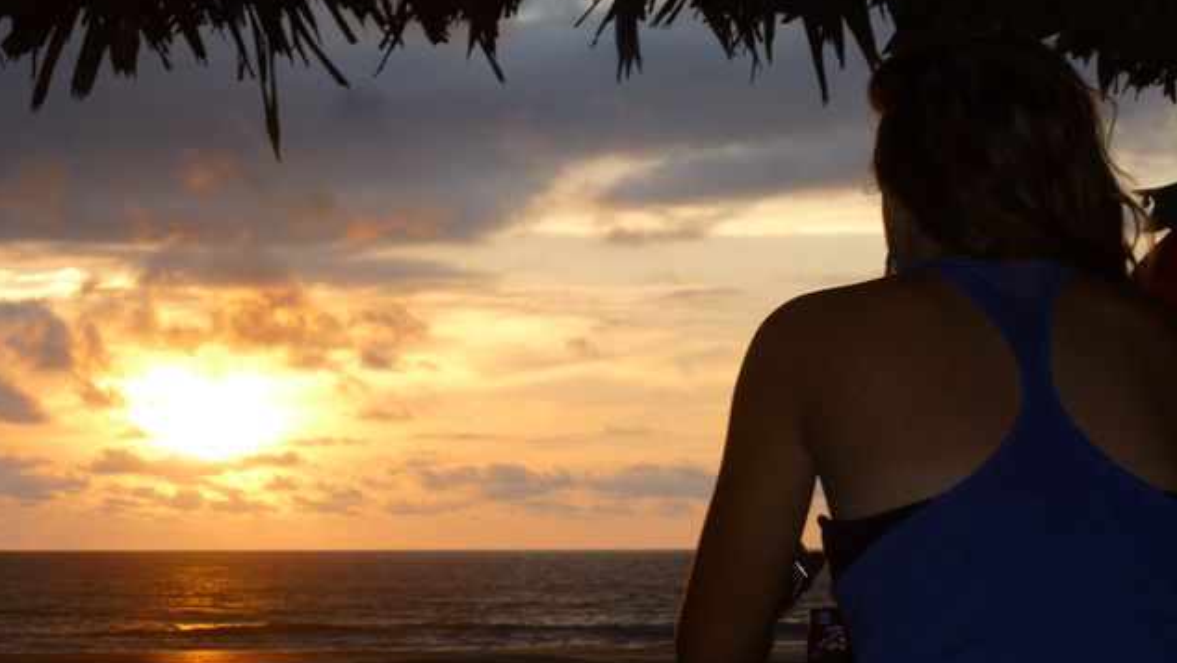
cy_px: 386
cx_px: 585
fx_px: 3091
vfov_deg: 12.2
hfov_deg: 21.6
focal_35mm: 99
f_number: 4.6
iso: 100
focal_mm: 16.1
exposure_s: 1/200
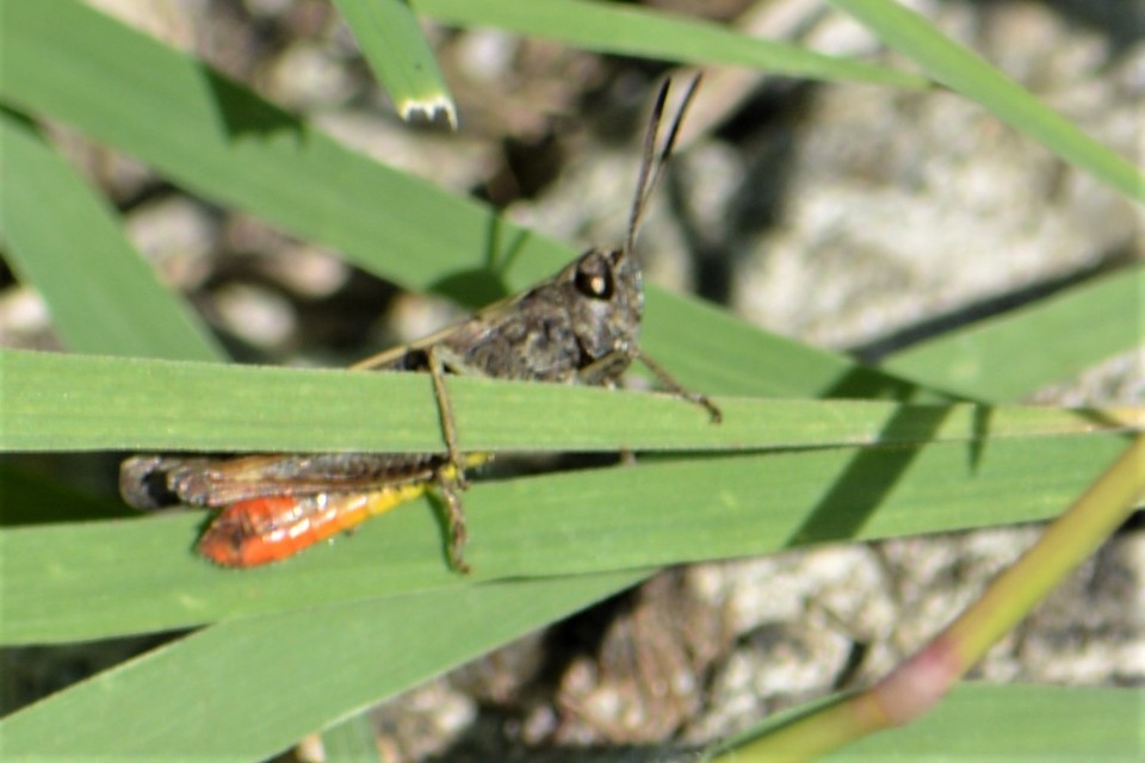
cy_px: 382
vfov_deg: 3.1
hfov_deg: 4.6
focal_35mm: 450
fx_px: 14311
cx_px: 572
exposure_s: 1/200
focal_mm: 300
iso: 100
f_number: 8
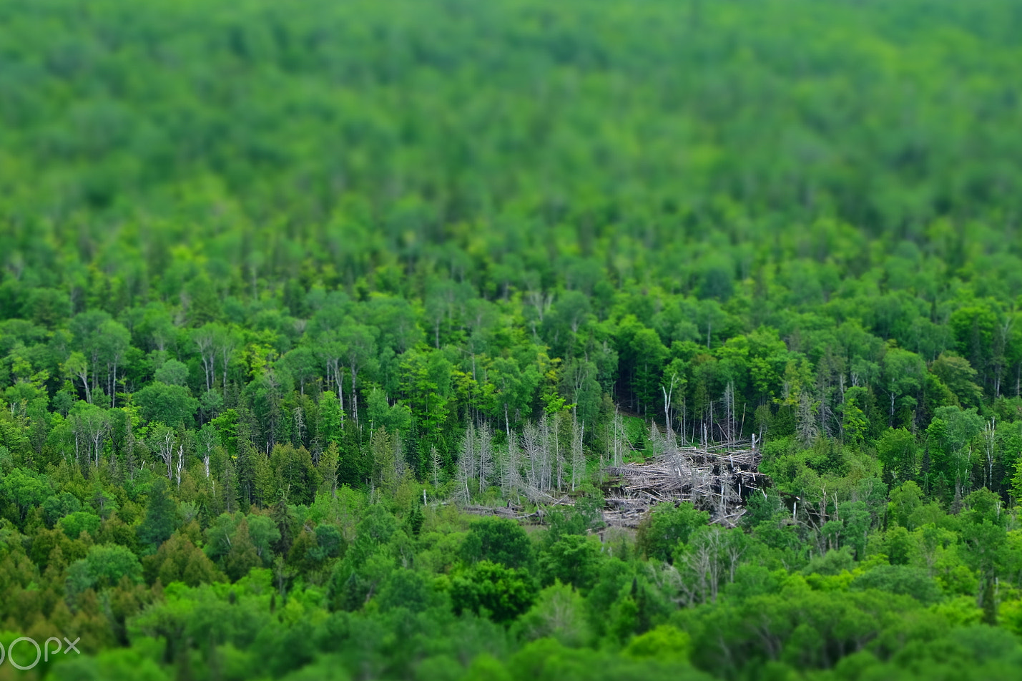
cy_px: 366
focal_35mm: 84
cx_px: 475
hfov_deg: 24.2
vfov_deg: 16.3
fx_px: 2384
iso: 200
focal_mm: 50
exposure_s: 1/180
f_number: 5.6
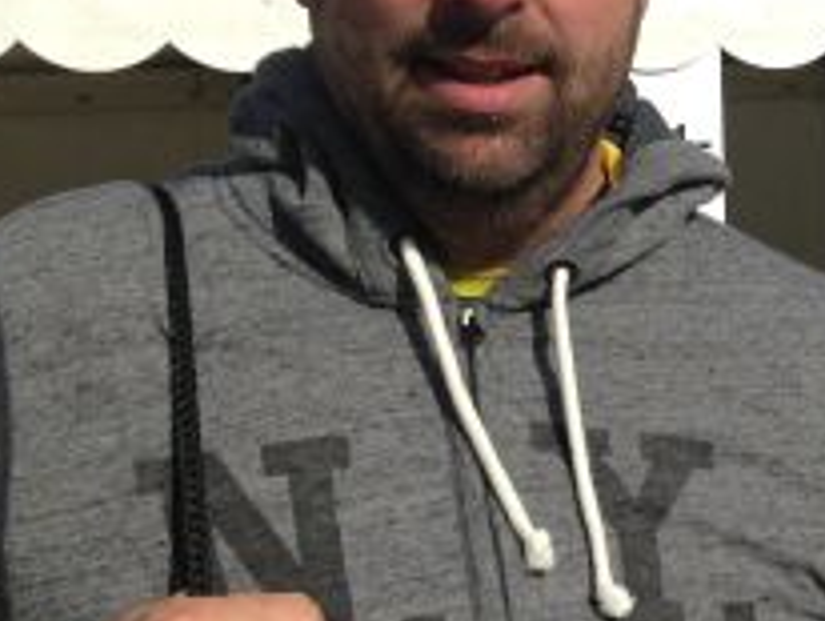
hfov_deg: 22.6
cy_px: 323
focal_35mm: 80
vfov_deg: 18.5
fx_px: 1909
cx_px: 973
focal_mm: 4.12
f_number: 2.4
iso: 50
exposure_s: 1/2710
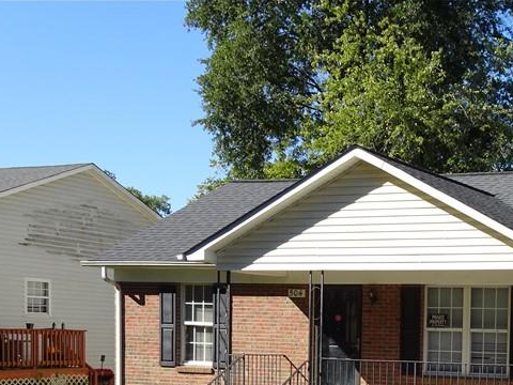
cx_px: 533
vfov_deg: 21.9
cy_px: 410
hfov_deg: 28.1
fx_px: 948
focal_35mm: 64
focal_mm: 5.09
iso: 80
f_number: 3.5
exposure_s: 1/500
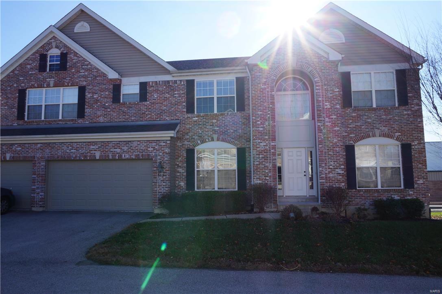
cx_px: 221
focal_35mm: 24
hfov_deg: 73.8
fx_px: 294
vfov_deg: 53.0
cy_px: 147
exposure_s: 1/100
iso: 200
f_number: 16
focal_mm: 16
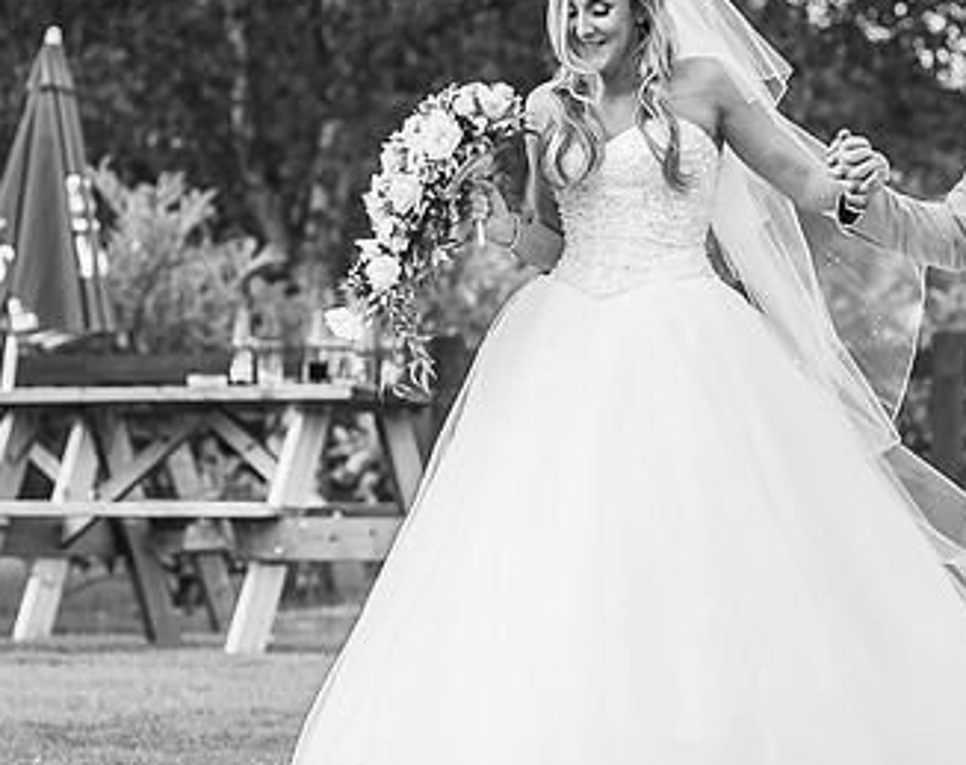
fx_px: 8174
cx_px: 616
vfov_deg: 5.4
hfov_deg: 6.8
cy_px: 285
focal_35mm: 287
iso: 100
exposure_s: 1/400
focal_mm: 85
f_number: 3.2
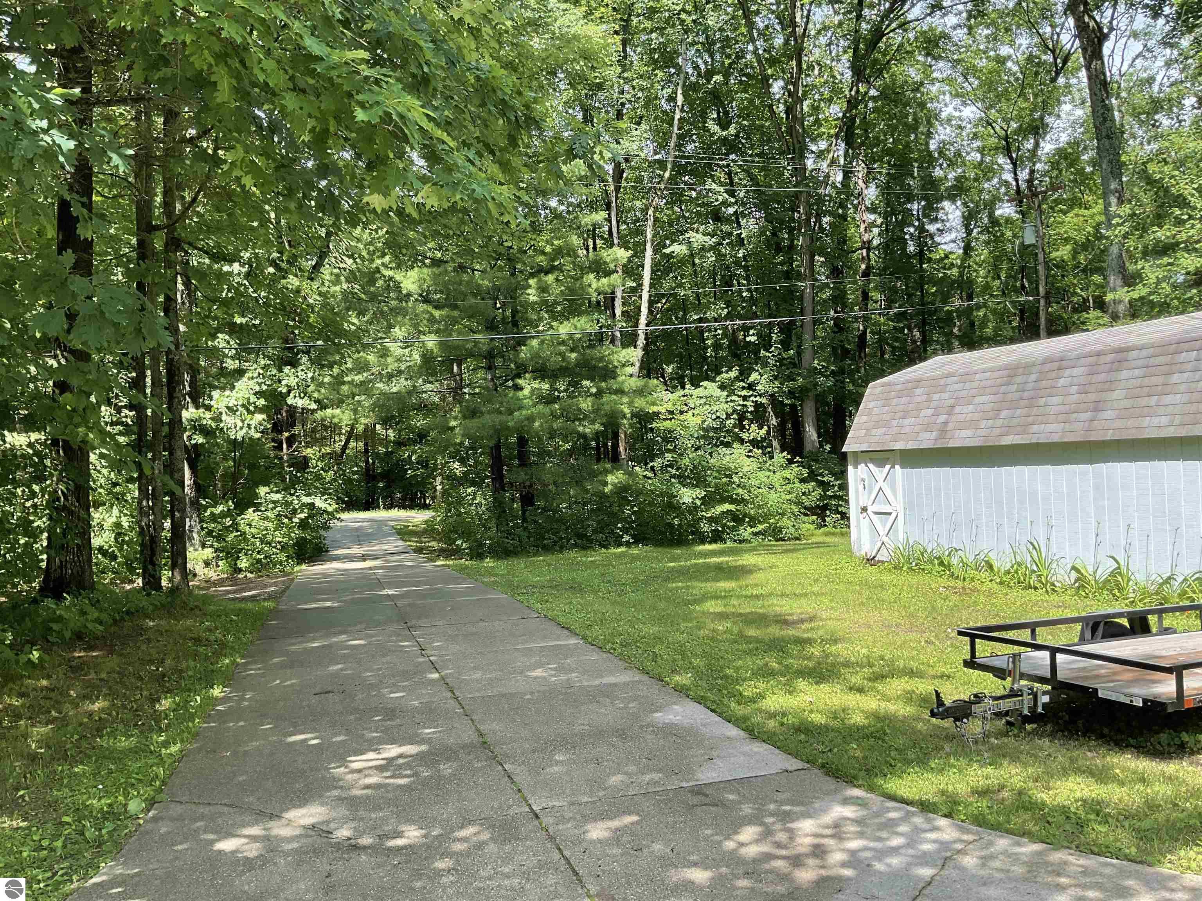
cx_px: 601
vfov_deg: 48.2
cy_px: 450
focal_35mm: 29
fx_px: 1007
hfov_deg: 61.7
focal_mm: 3
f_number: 1.8
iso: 16
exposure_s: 1/262
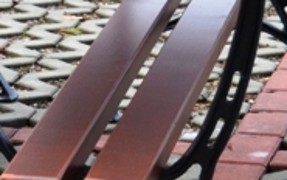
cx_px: -79
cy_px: 99
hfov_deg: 7.0
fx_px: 2316
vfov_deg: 4.4
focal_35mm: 296
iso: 220
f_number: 5.6
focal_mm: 35
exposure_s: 1/125
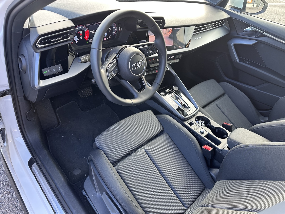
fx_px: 198
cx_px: 142
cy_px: 107
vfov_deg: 56.8
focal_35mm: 24
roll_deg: -11.6
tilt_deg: -41.0
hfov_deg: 71.6
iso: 160
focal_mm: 6.86
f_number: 1.78
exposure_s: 1/121
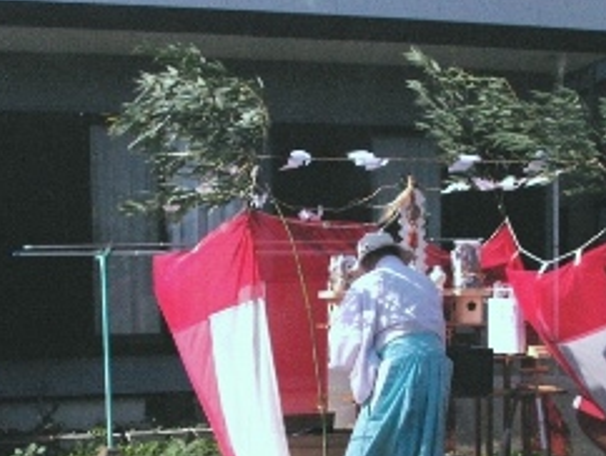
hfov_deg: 39.4
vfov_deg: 29.9
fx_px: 841
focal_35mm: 48
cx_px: 368
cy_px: 333
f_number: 5.6
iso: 3200
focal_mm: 18
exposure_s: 1/125
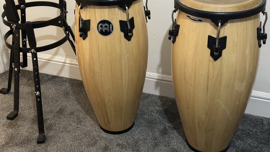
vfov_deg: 22.6
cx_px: 135
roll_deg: +2.1
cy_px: 59
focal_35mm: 53
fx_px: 379
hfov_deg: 39.2
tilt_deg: -30.1
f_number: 1.78
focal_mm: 6.86
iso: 500
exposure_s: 1/35
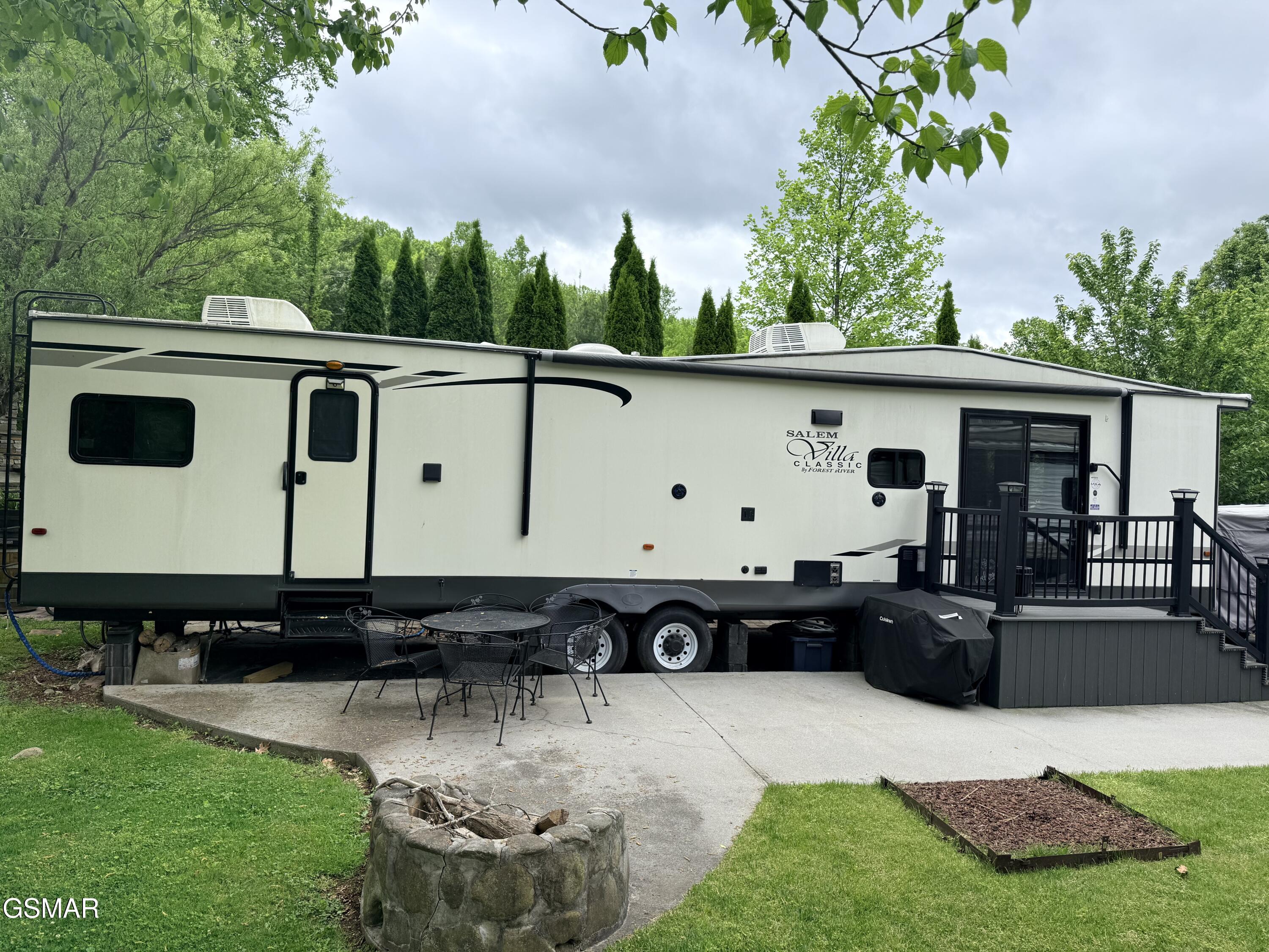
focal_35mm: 24
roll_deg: -2.1
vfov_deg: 56.8
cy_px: 476
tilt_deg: -0.1
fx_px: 880
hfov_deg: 71.6
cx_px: 634
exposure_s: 1/3021
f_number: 1.78
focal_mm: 6.76
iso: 80
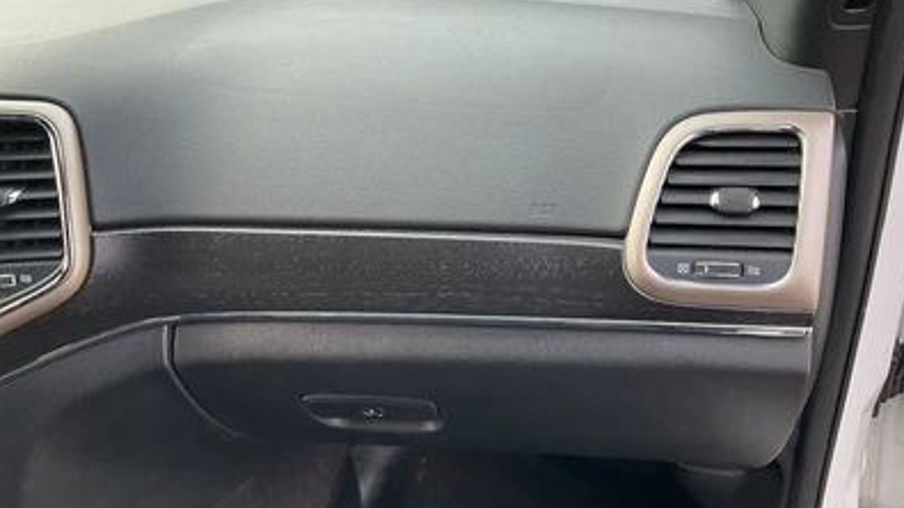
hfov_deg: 61.0
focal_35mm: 32
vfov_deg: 36.6
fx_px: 767
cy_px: 275
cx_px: 455
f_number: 1.8
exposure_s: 1/122
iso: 40
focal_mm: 3
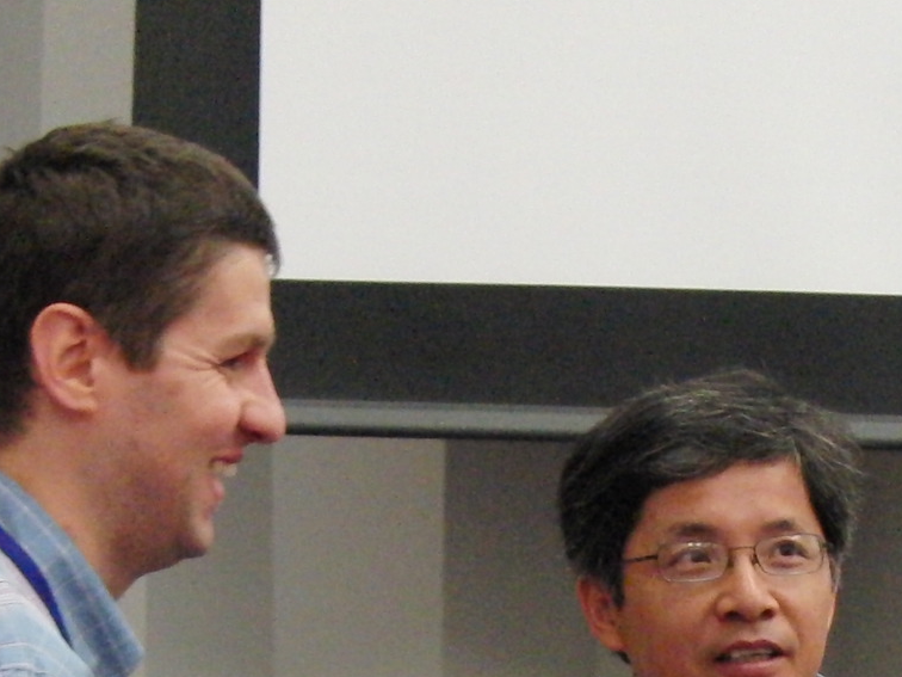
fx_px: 5159
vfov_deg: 7.4
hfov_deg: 10.0
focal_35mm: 198
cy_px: 966
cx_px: 715
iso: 800
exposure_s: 1/50
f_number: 2.8
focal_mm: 13.2
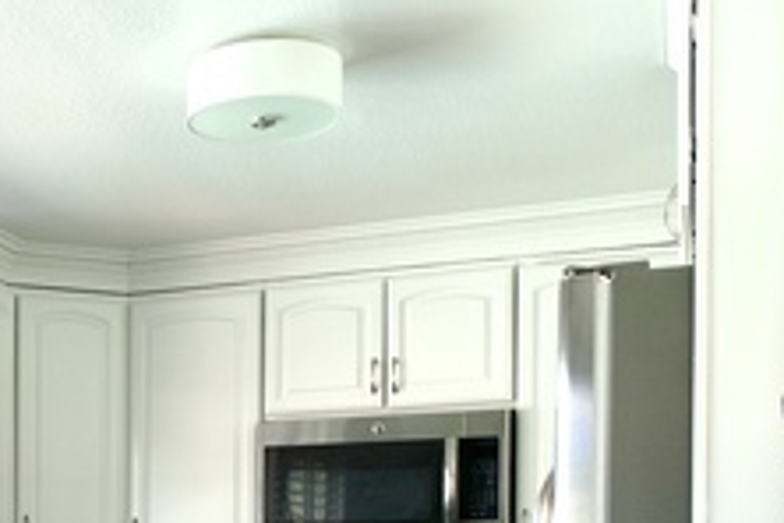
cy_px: 618
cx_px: -81
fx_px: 1546
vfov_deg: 18.3
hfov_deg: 26.2
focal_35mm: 71
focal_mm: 14.5
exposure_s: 1/80
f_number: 5.6
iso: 100
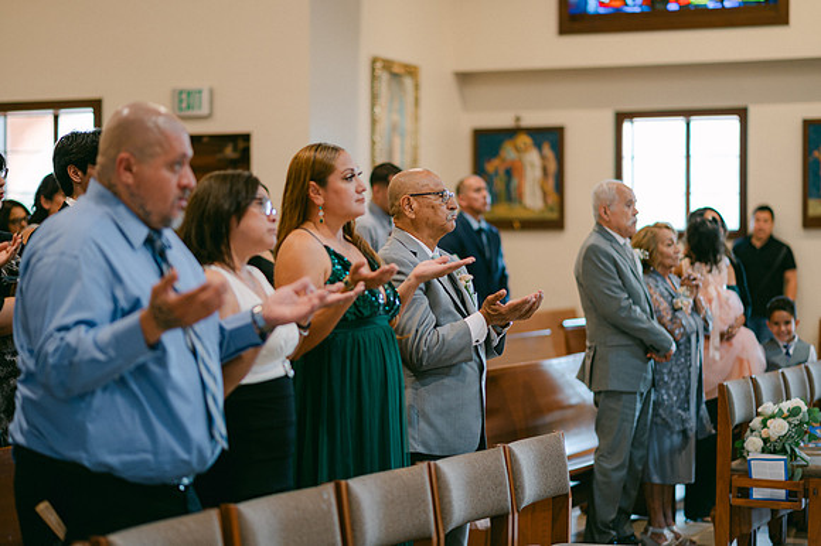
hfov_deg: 23.9
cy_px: 273
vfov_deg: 16.1
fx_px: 1937
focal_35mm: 85
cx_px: 410
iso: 320
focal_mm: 85
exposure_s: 1/125
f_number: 1.8
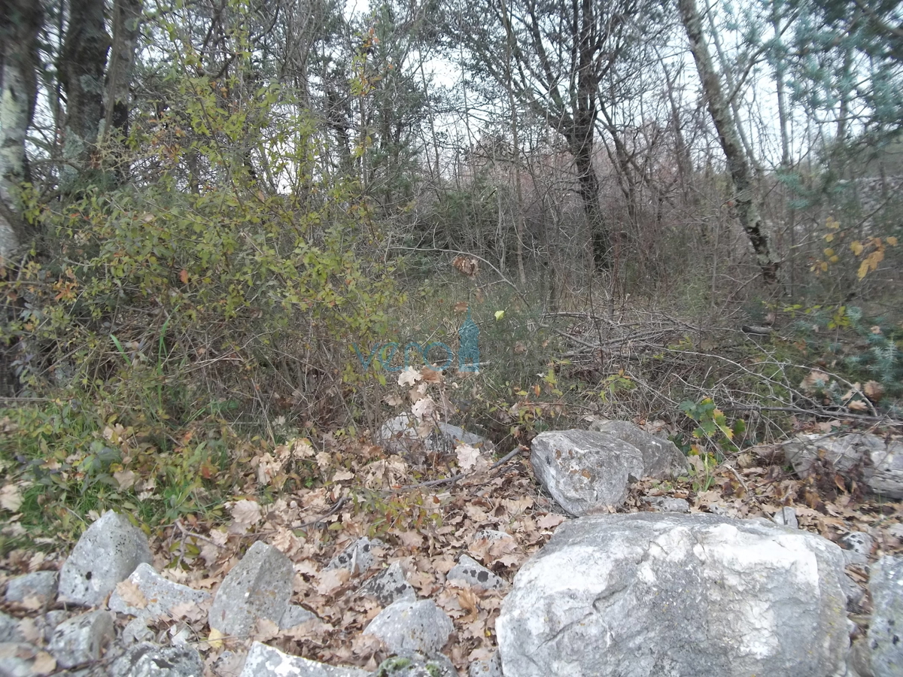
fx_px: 835
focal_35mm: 32
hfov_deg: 56.8
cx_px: 452
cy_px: 338
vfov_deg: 44.2
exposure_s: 1/60
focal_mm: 5.7
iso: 64
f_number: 2.9
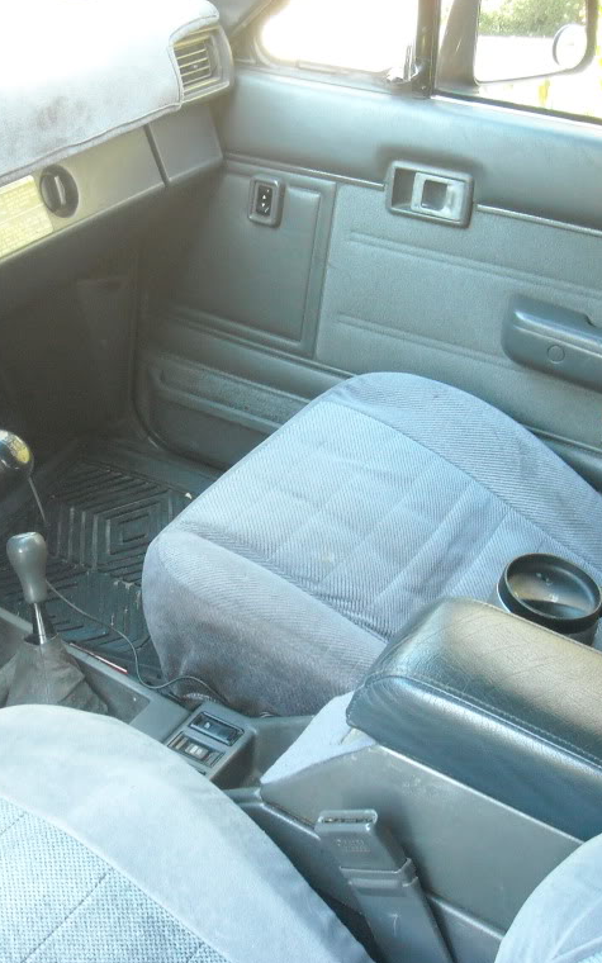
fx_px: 1313
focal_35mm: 50
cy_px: 482
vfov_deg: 40.3
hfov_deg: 25.1
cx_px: 67
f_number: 2.8
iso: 400
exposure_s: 1/47
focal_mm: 5.7
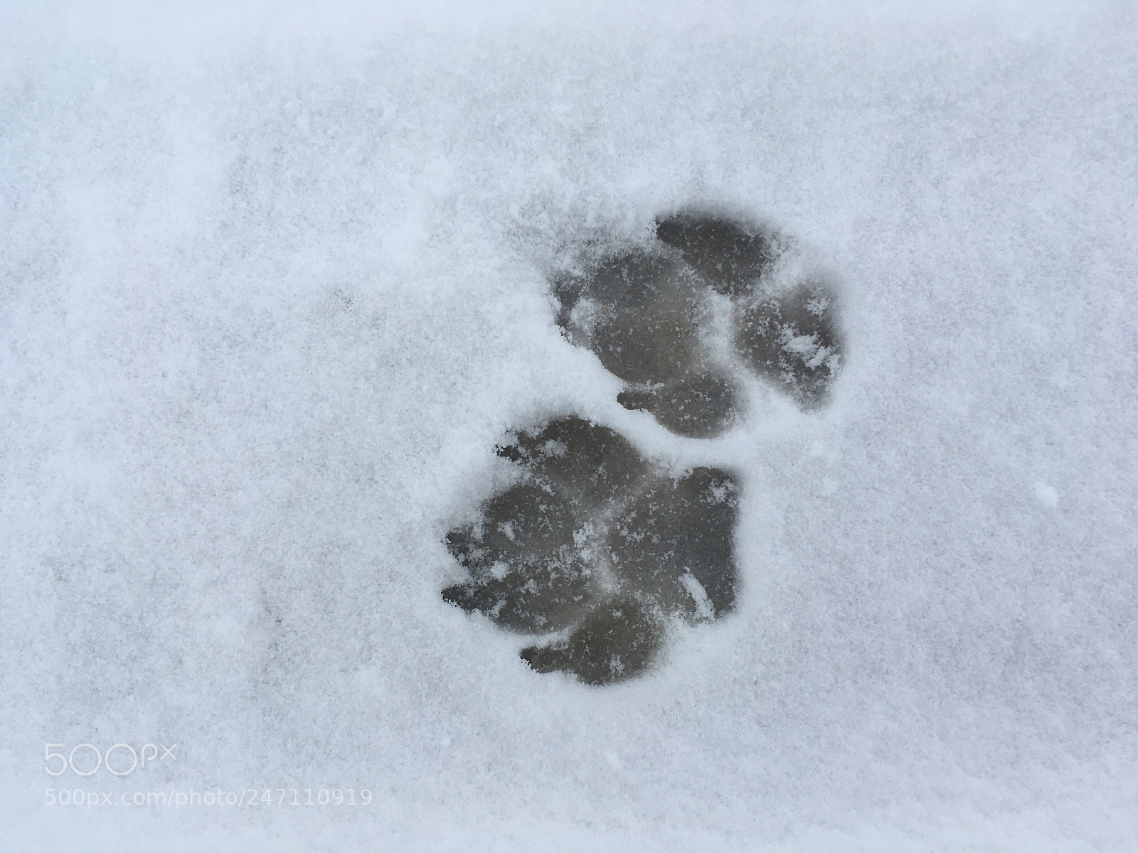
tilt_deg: -87.1
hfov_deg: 61.7
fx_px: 953
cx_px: 569
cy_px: 426
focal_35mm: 29
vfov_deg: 48.2
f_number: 2.2
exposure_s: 1/297
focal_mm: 4.15
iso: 25
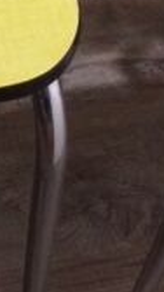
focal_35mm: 121
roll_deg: -1.7
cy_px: -96
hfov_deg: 9.3
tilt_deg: -41.7
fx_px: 935
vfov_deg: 16.6
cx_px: -176
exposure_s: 1/33
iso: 250
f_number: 2.2
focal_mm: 4.15
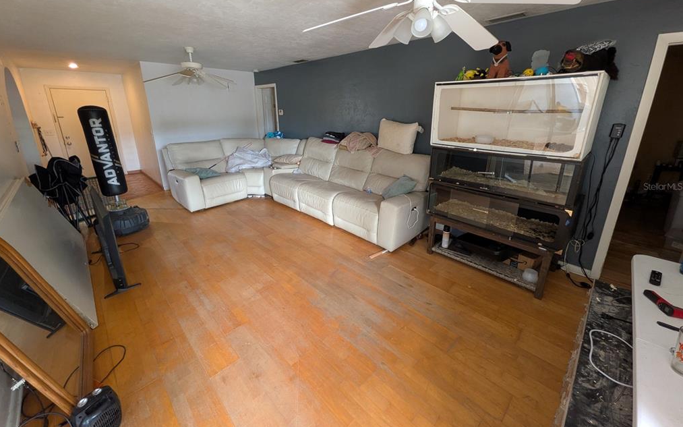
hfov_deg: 101.5
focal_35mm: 15
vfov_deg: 74.4
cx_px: 339
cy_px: 186
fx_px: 279
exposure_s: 1/24.6
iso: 213
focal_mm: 1.85
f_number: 2.2
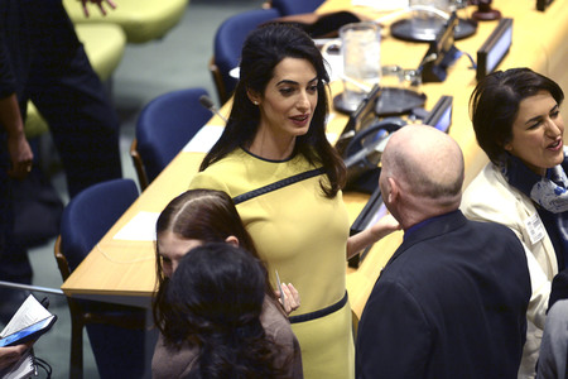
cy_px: 190
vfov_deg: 6.9
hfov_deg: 10.3
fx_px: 3155
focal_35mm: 200
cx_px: 284
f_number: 2.8
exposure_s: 1/125
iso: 2000
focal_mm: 200
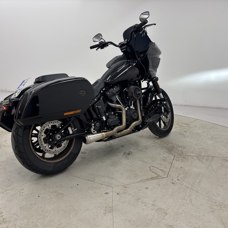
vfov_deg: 52.5
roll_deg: -2.1
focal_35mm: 31
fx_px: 231
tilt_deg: -14.5
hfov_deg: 52.5
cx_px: 105
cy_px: 115
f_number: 1.6
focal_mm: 5.96
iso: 40
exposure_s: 1/100
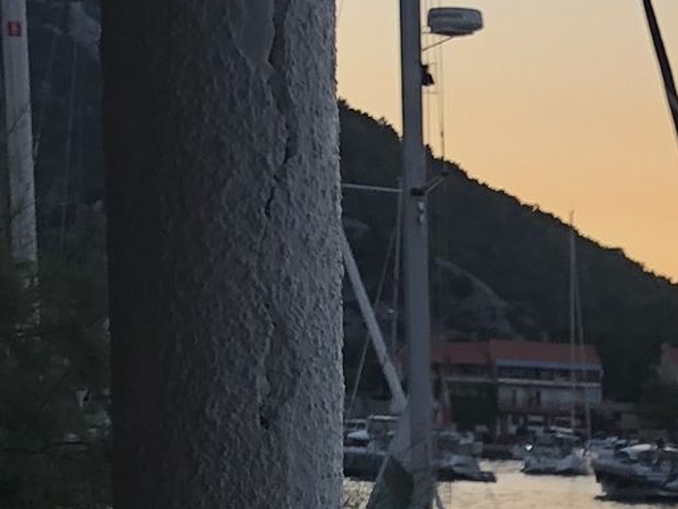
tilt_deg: -9.7
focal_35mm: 153
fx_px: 2997
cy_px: 952
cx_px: 1100
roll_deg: -1.6
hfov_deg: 12.1
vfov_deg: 9.2
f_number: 1.8
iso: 20
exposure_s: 1/144
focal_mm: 4
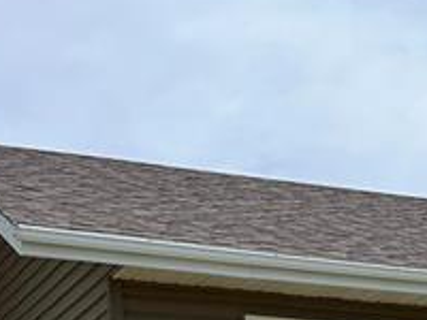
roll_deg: +0.8
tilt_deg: -3.3
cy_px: 721
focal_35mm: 133
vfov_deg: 10.0
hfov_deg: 12.9
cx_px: 858
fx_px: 1641
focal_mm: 5.1
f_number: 1.6
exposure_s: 1/3135
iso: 50
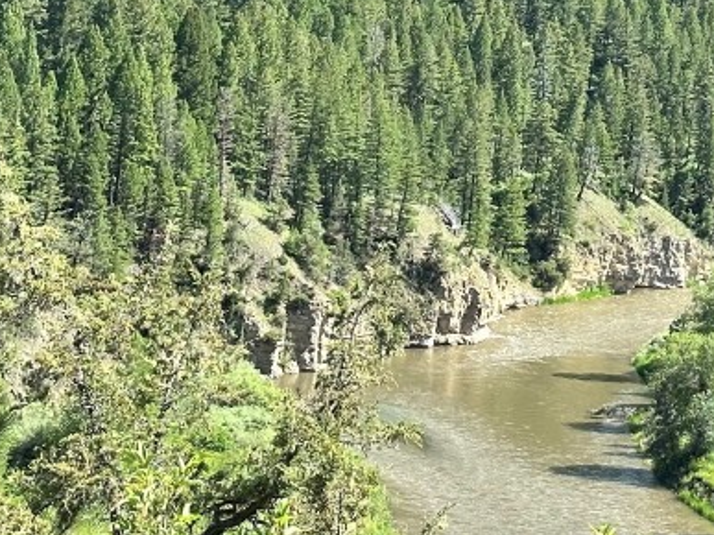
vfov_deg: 11.5
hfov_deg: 15.4
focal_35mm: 127
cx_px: 561
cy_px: -9
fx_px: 2619
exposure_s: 1/1305
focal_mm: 6.86
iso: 64
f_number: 1.78
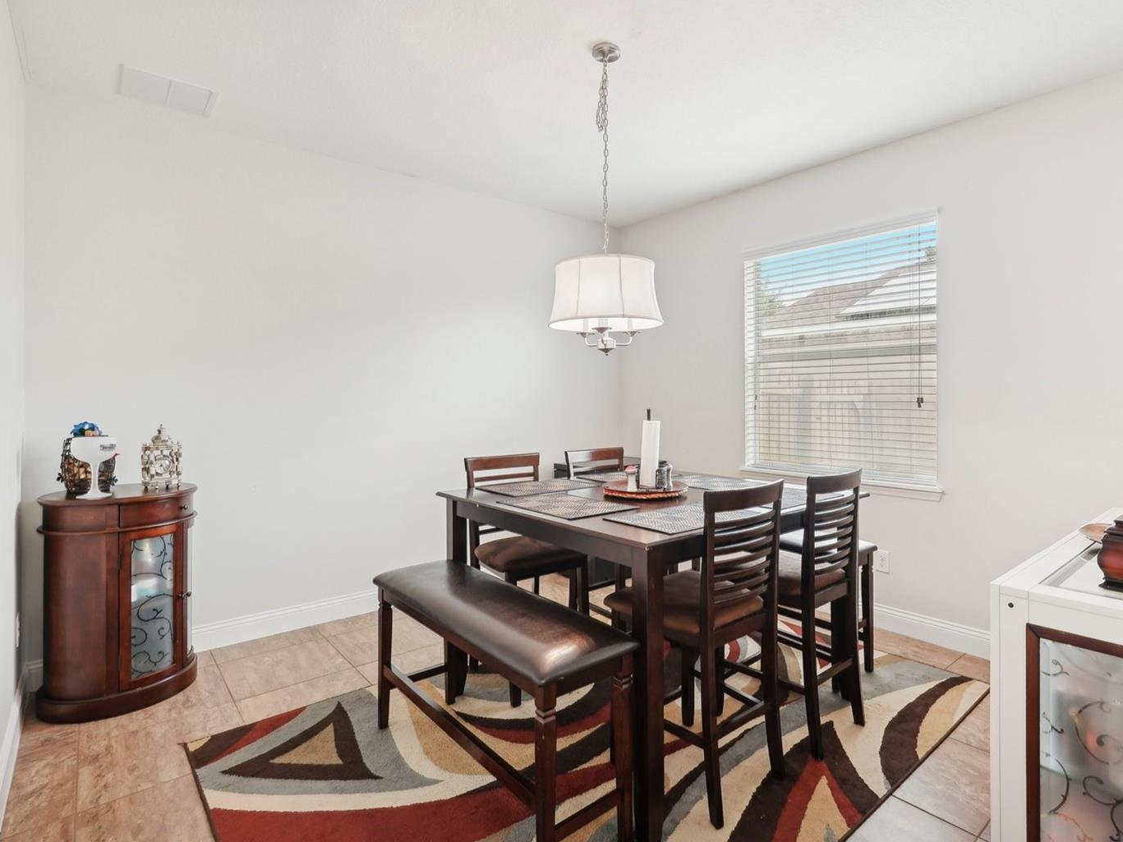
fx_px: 584
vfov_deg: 71.6
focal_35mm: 18
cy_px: 406
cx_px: 630
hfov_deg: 87.3
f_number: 8
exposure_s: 1/10
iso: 400
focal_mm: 16
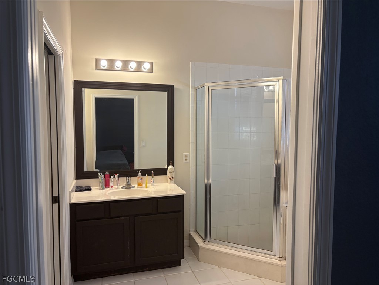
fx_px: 285
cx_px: 190
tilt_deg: -3.6
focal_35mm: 26
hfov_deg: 67.3
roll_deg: +0.2
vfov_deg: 53.1
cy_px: 142
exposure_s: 1/120
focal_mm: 5.96
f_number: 1.6
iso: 125
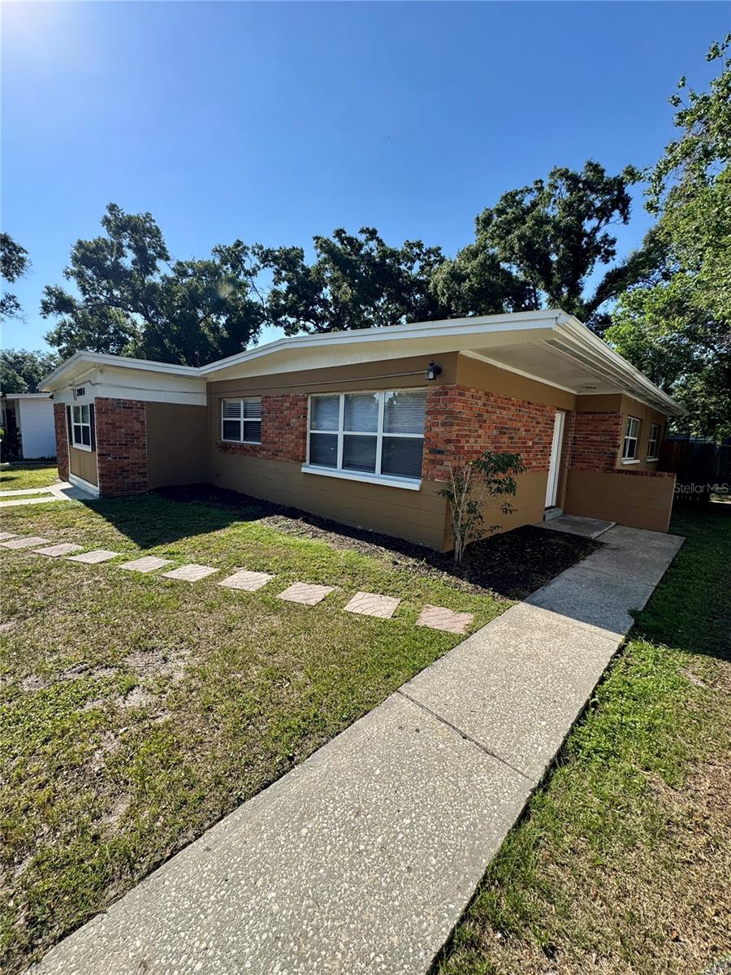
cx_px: 366
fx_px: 394
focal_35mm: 14
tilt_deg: -7.7
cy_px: 488
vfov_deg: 102.1
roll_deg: -1.7
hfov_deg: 85.7
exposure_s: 1/804
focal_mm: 2.22
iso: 50
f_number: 2.2
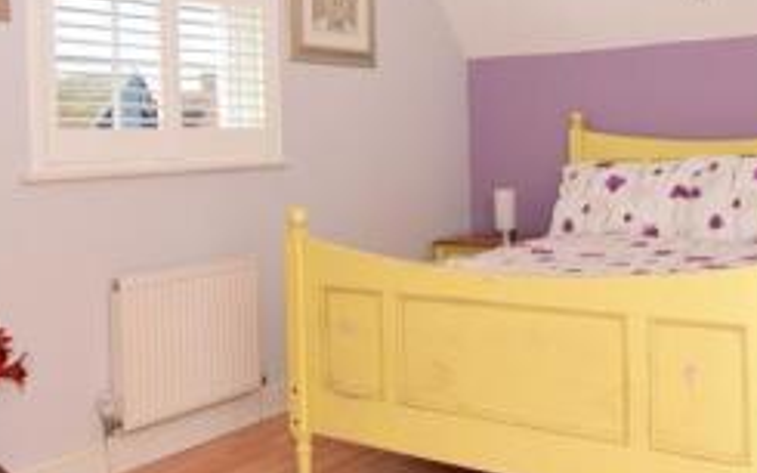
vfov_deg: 30.9
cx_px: 433
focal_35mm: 41
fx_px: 846
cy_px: 138
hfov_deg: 48.1
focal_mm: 10
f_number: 8
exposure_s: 1/125
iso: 400
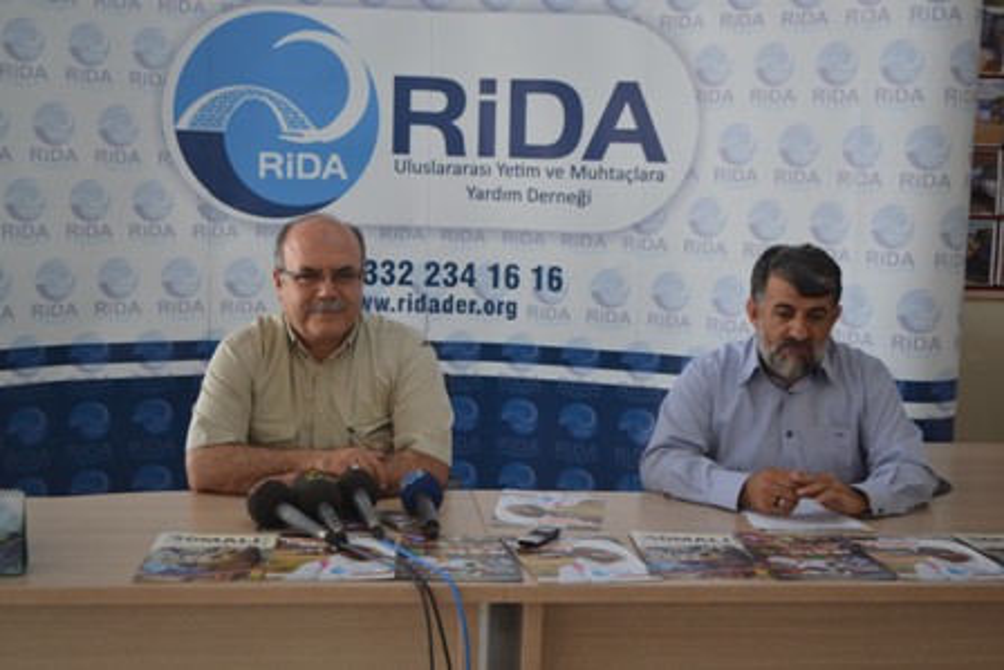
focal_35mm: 51
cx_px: 502
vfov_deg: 26.5
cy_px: 335
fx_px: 1423
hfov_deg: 38.9
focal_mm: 34
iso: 640
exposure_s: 1/60
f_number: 5
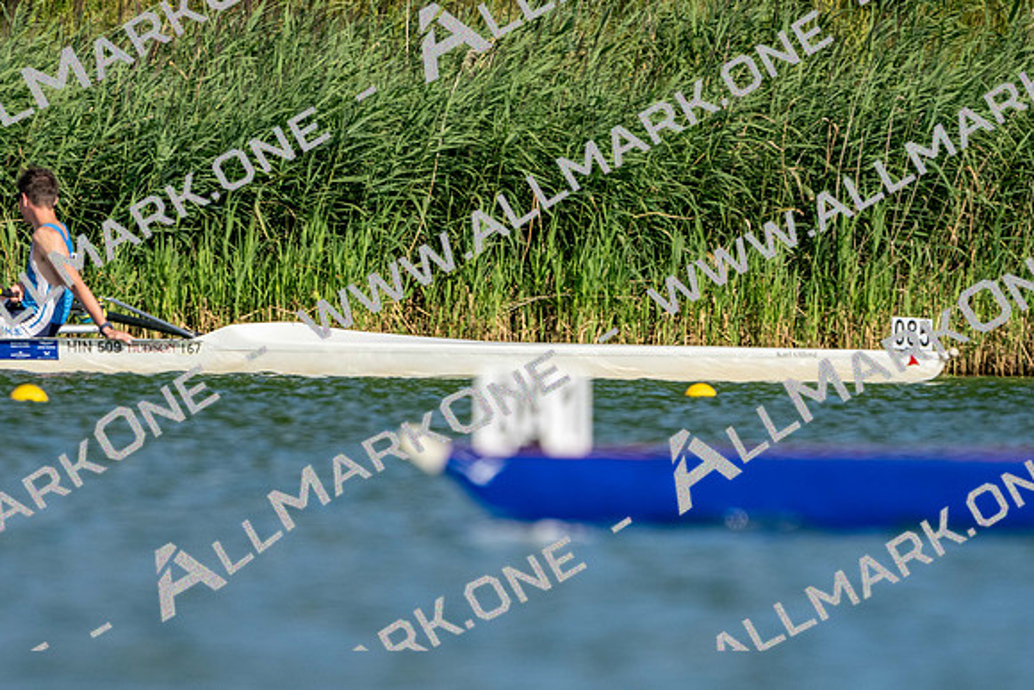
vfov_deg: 1.5
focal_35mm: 900
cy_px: 345
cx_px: 517
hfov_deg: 2.3
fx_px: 25855
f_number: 8
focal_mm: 600
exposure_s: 1/2000
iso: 800
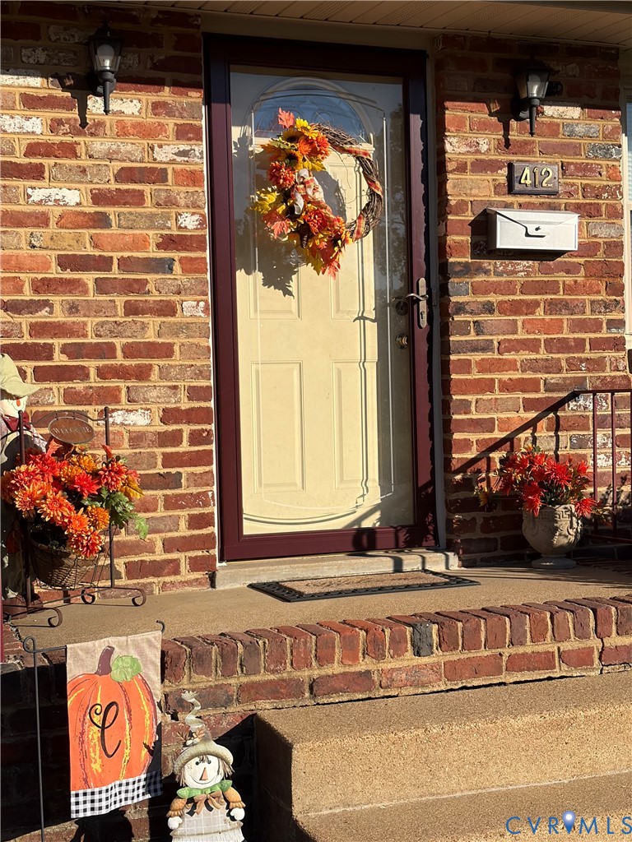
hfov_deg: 28.0
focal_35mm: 52
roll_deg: +1.5
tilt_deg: +0.8
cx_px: 316
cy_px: 421
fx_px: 1266
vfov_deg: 36.8
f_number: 1.6
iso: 32
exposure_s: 1/4329
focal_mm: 5.96
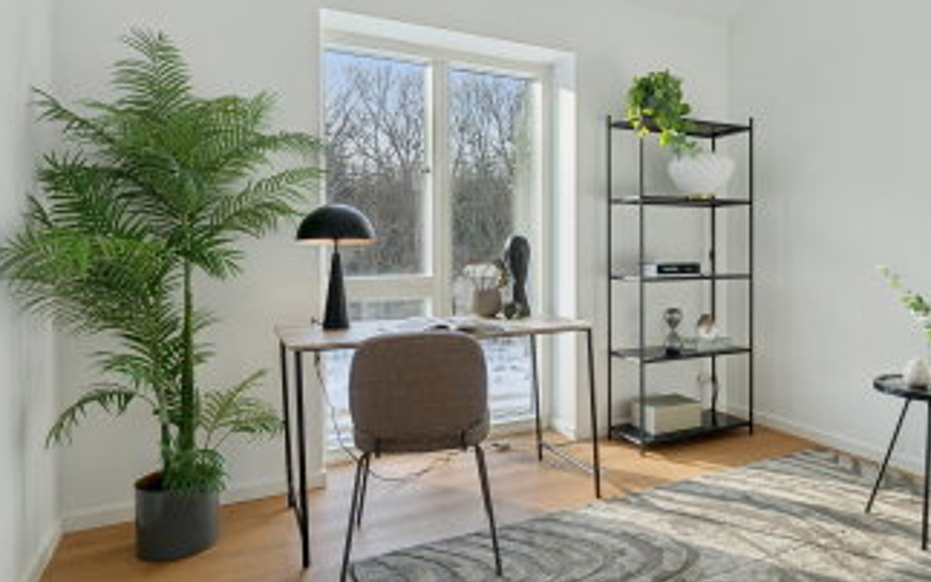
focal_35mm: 25
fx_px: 625
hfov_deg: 72.5
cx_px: 562
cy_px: 258
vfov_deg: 49.8
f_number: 8
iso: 200
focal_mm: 13
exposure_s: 1/50
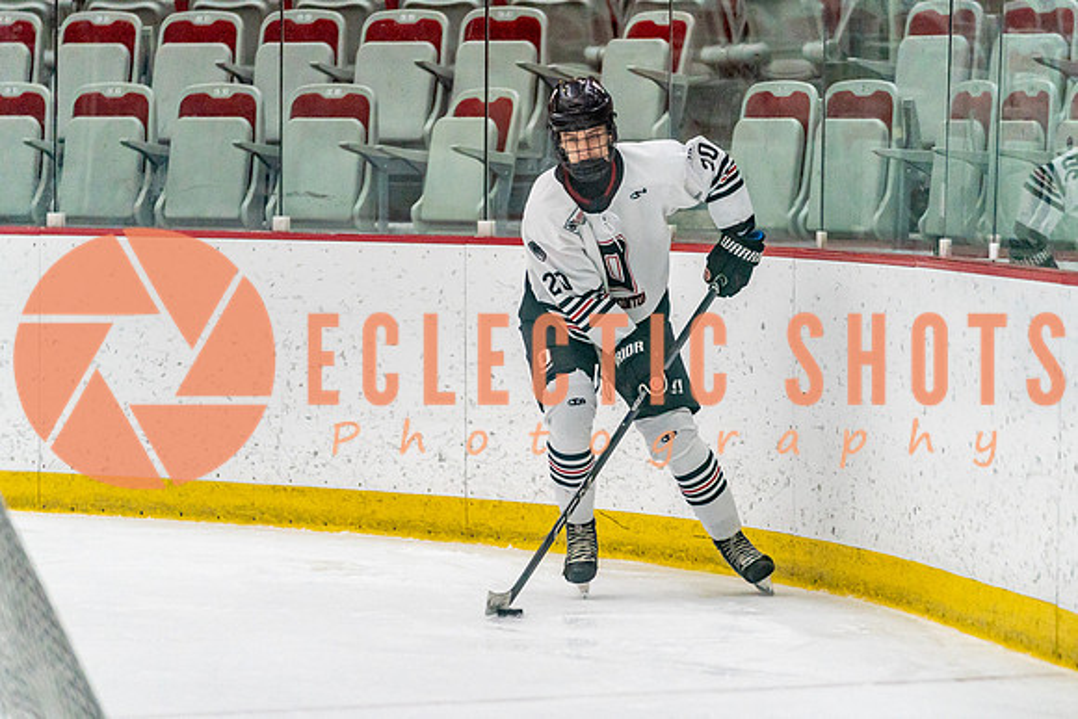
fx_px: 7001
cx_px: 539
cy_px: 464
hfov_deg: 8.8
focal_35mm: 234
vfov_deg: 5.9
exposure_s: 1/1250
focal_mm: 181
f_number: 2.8
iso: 3200
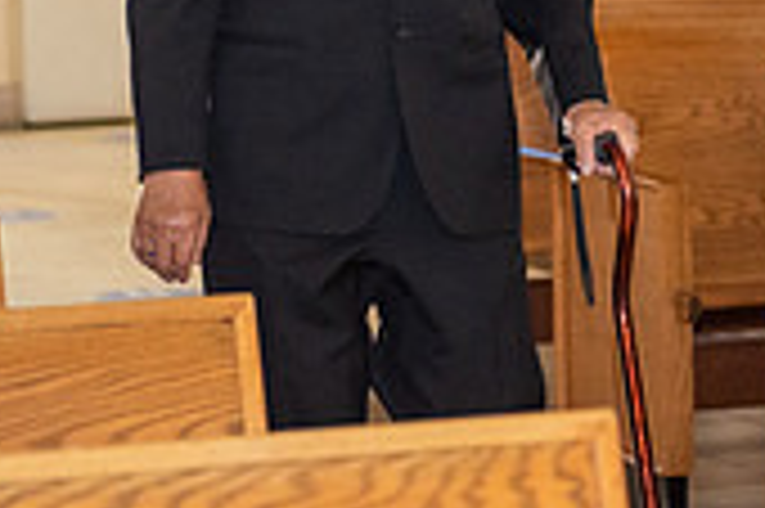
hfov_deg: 8.6
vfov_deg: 5.7
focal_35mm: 239
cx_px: 549
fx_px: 5074
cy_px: -164
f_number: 2.8
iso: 1000
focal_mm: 70
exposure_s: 1/160
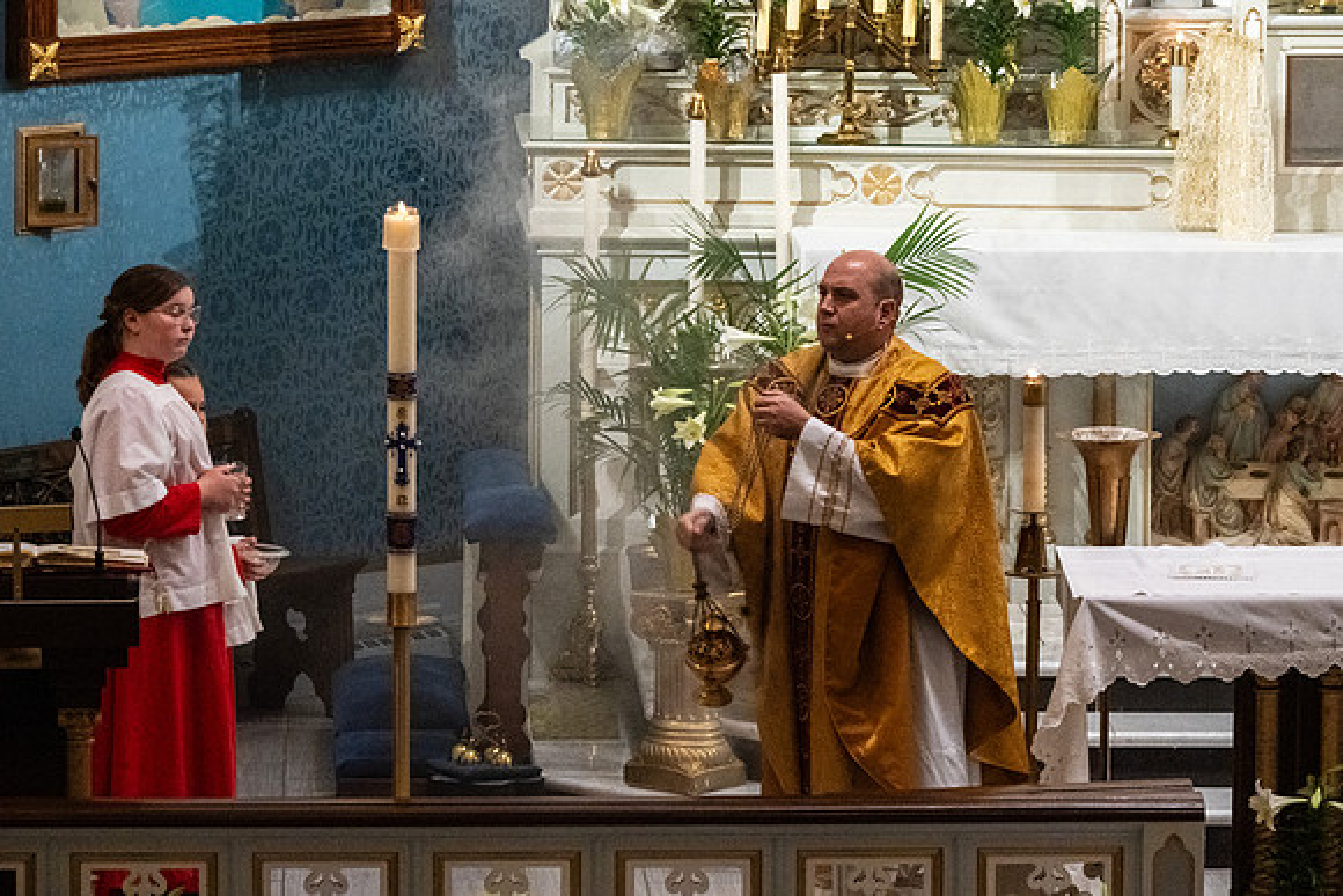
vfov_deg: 5.7
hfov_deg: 8.6
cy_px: 373
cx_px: 785
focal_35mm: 240
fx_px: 8948
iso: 5000
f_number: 14
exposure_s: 1/60
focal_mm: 200
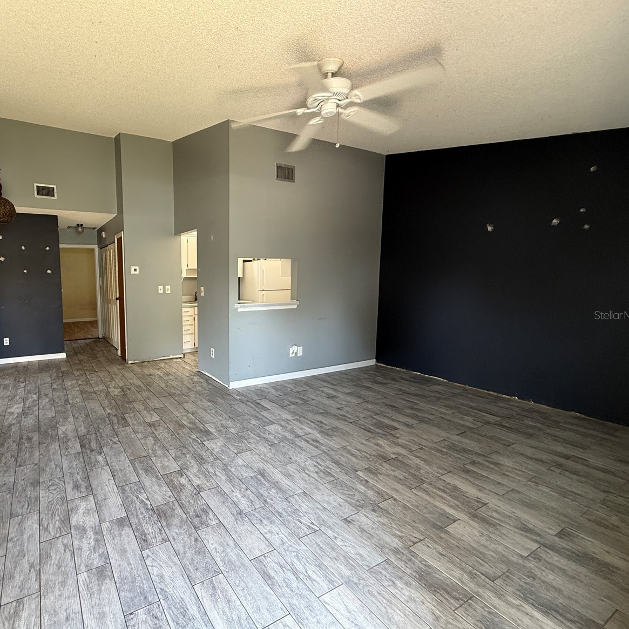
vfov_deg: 84.0
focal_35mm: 17
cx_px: 213
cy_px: 315
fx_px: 349
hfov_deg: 81.3
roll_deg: +0.5
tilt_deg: -7.2
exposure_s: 1/60
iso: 200
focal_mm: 2.22
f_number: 2.2
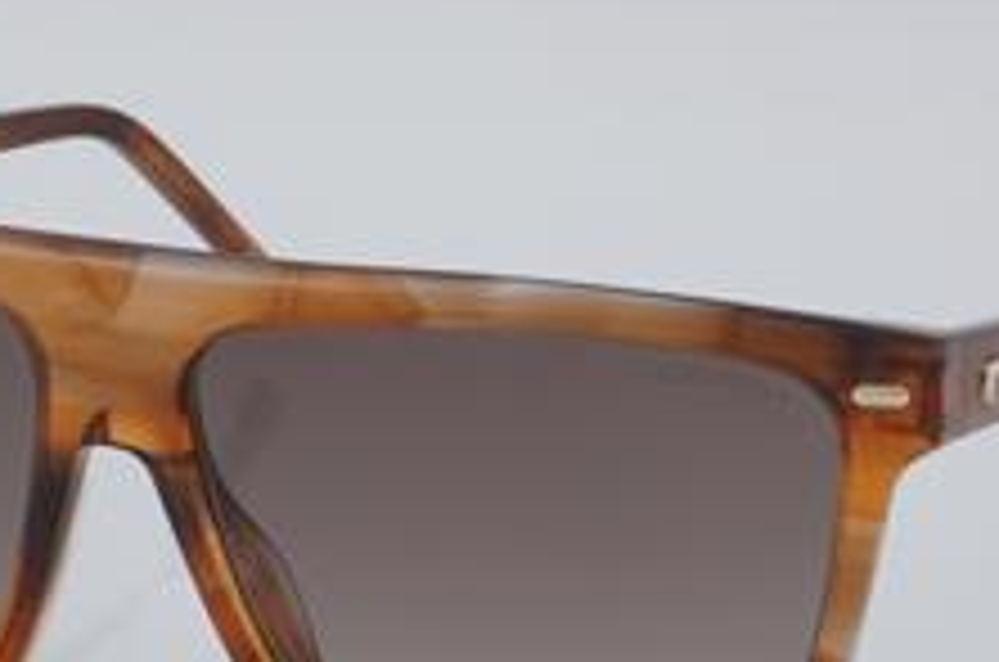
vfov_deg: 9.1
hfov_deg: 13.8
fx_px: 4123
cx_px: 405
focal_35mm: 149
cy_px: 545
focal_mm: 55
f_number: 32
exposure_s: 1/4
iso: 100
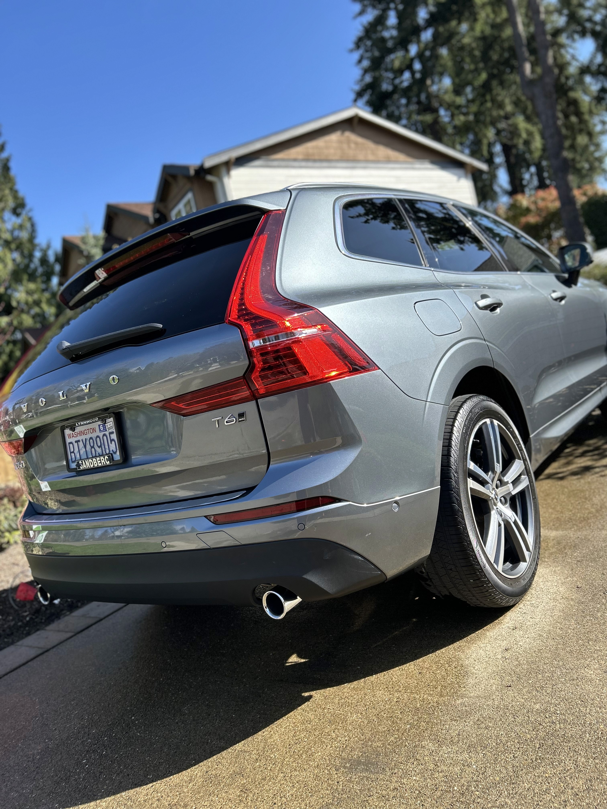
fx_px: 608
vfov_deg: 67.3
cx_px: 304
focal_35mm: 26
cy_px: 404
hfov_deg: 53.1
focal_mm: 5.7
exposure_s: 1/1901
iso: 50
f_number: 1.5
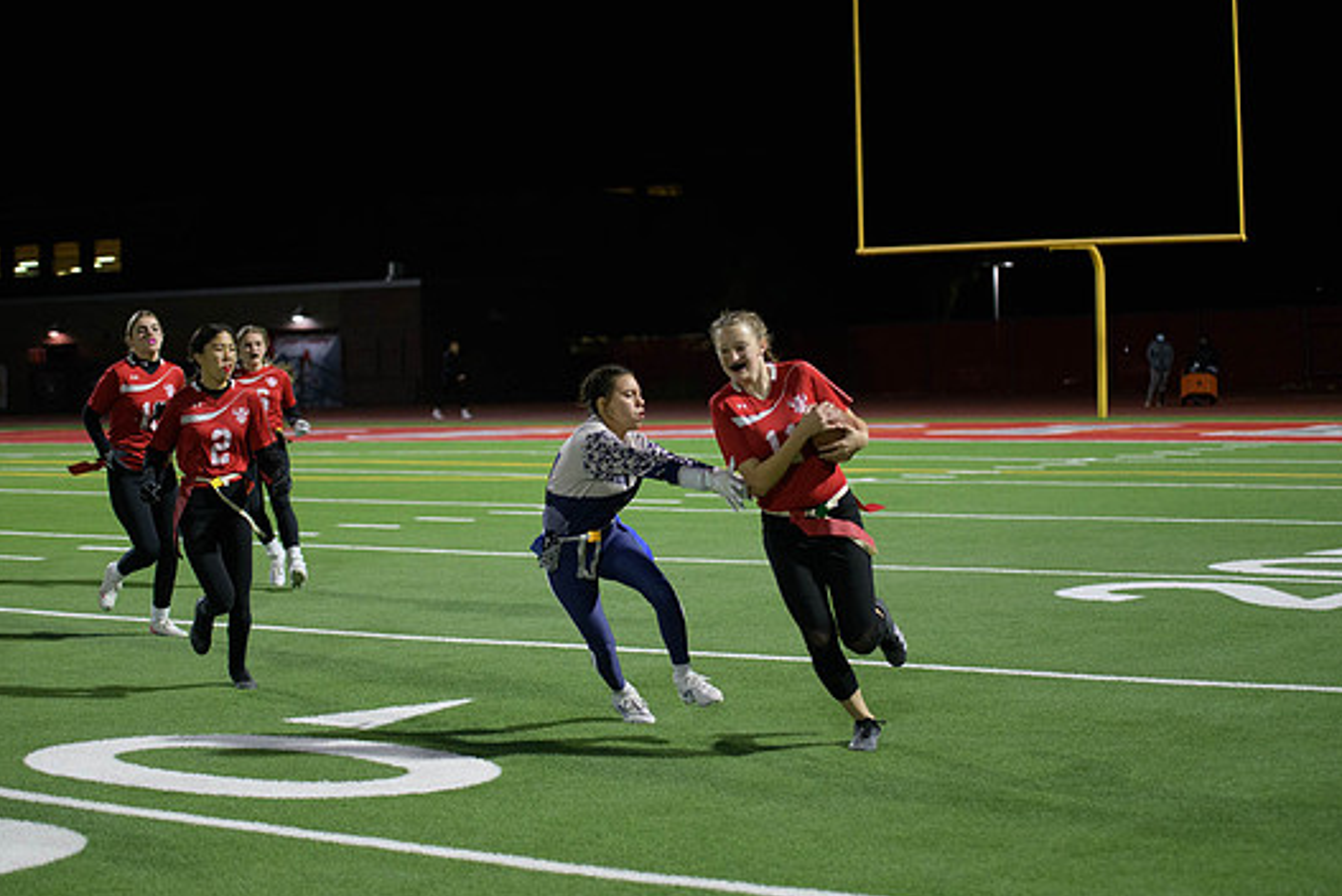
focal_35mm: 77
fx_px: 2872
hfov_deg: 26.3
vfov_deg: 17.7
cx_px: 670
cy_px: 454
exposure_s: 1/640
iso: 3200
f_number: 2.8
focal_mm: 70
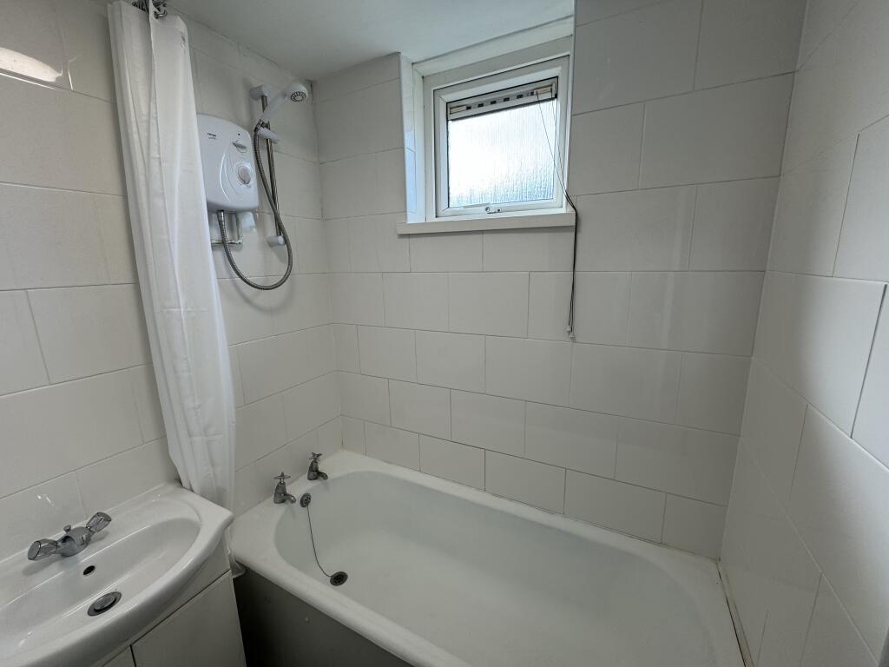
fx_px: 360
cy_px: 334
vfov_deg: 85.7
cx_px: 444
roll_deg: +1.7
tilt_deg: -10.9
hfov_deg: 102.1
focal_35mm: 14
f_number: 2.2
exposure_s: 1/109
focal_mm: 2.22
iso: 40
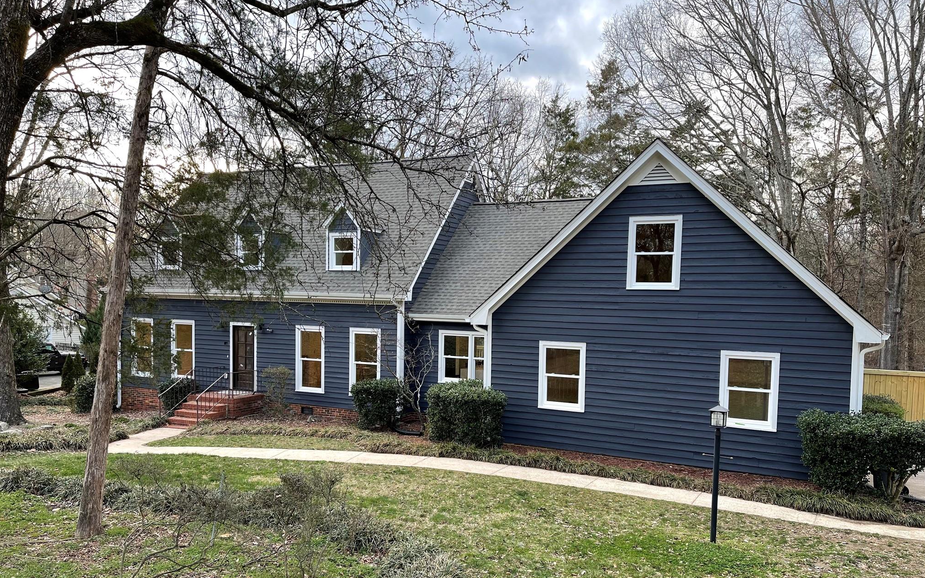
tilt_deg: -4.3
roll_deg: -1.9
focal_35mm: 28
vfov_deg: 44.4
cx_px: 461
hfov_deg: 66.5
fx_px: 706
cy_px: 340
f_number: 1.6
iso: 32
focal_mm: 5.1
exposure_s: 1/125
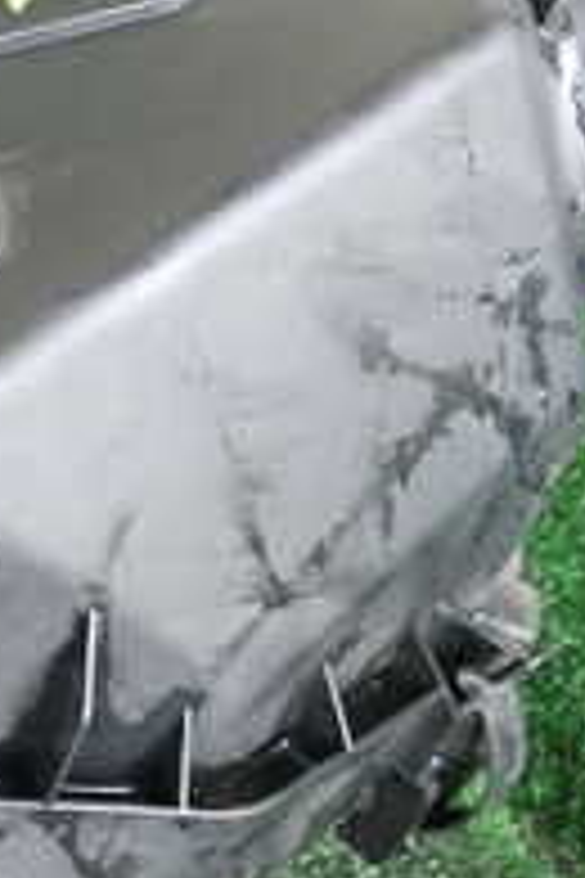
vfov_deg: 21.2
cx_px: -234
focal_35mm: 96
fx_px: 2340
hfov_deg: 13.6
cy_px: 288
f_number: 2.3
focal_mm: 5.4
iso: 320
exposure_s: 1/30
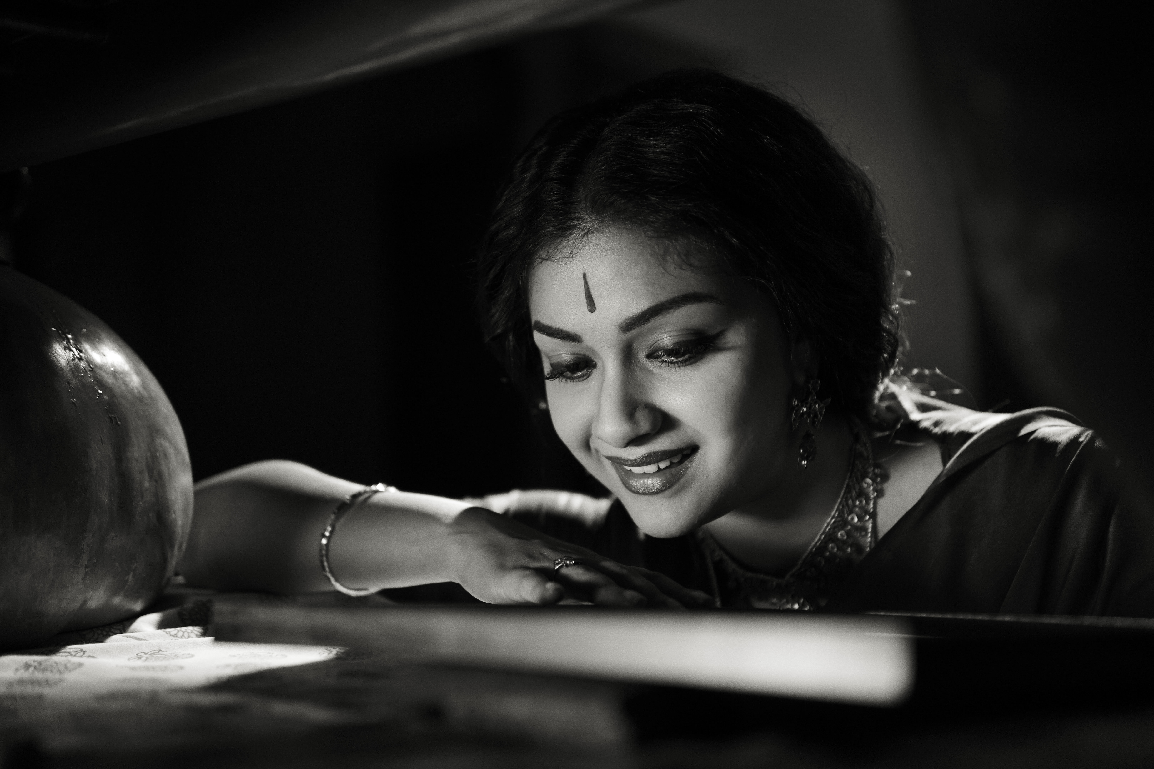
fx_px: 1442
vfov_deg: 29.9
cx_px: 577
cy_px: 384
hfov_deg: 43.6
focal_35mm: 45
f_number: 1.4
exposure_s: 1/250
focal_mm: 30
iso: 800
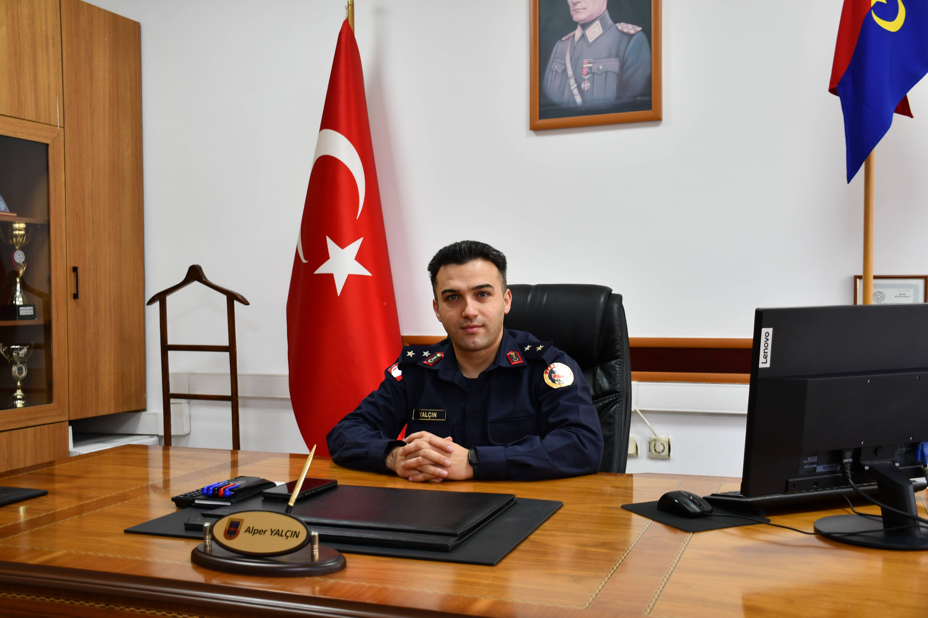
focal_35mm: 36
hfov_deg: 53.1
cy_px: 309
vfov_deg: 36.9
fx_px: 928
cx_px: 464
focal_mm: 24
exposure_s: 1/25
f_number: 3.8
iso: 250
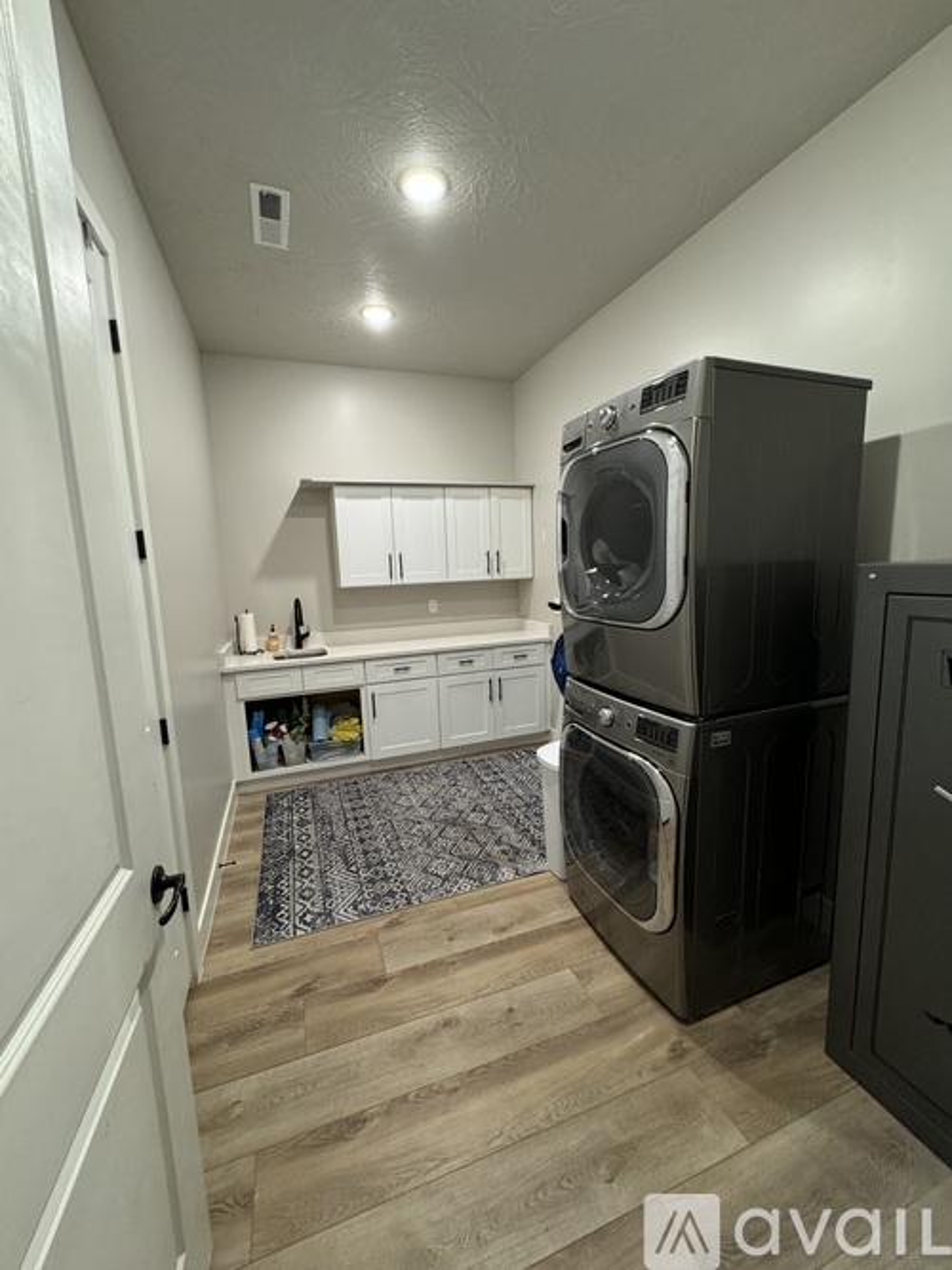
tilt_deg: -9.4
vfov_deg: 102.1
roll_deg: +2.2
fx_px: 514
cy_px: 635
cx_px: 476
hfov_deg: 85.7
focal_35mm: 14
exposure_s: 1/60
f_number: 2.2
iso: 320
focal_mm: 2.22
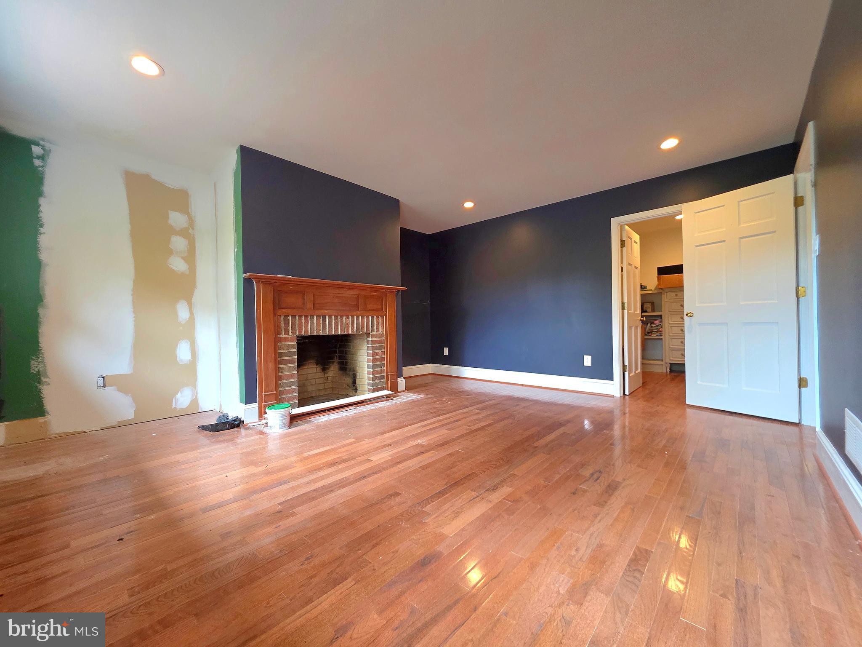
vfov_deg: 89.9
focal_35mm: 13
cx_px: 431
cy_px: 324
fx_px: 324
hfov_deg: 106.2
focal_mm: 2.2
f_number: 1.9
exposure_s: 1/120
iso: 320
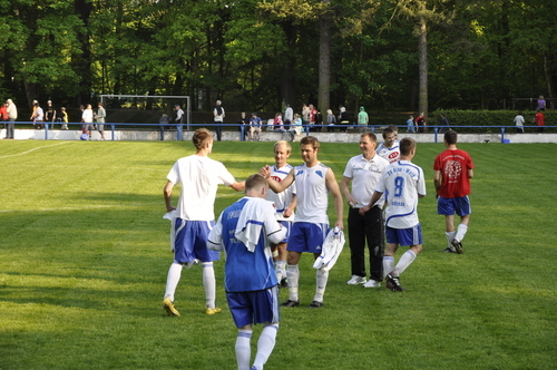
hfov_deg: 20.9
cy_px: 185
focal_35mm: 98
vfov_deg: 14.0
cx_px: 278
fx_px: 1507
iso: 200
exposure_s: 1/200
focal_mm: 65
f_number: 7.1
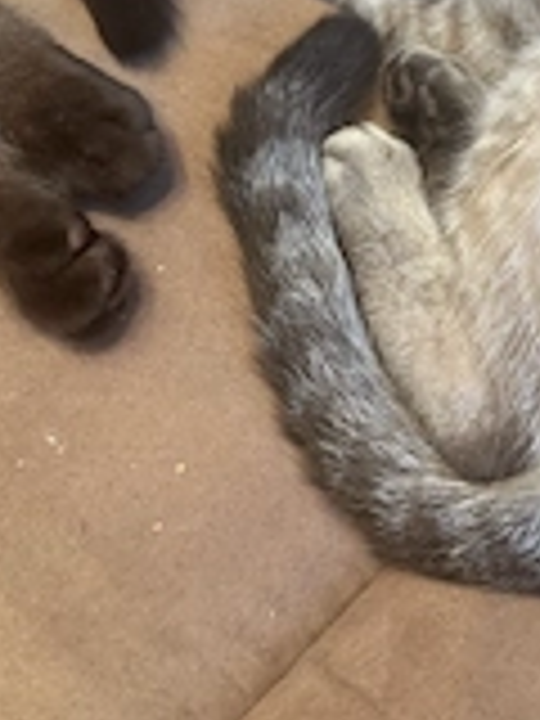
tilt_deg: -56.2
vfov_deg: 31.9
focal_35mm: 60
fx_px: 1248
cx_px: 508
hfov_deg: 23.6
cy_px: 230
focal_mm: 6.76
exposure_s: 1/50
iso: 200
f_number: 1.78
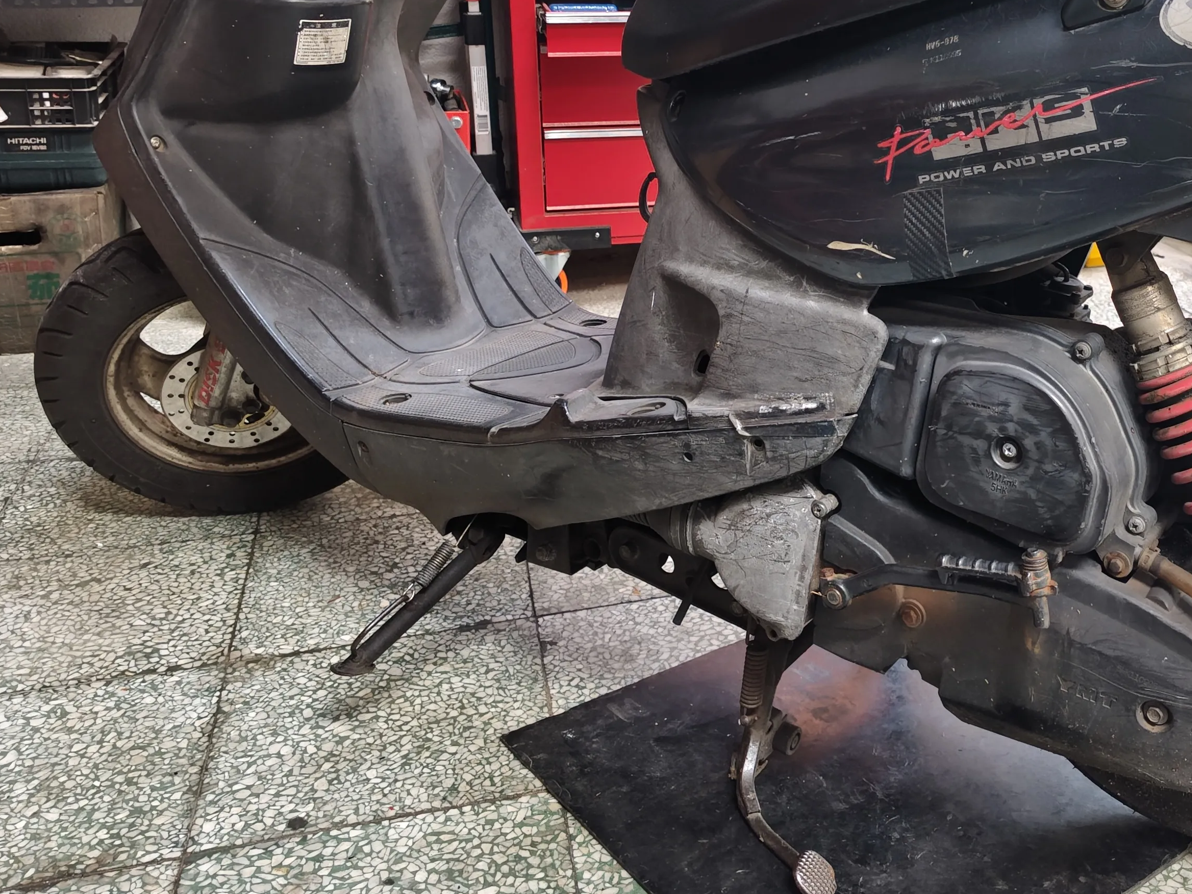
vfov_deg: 34.4
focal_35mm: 41
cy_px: 228
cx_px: 883
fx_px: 1412
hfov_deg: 44.4
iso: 800
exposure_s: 1/120
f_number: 1.7
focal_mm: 6.07
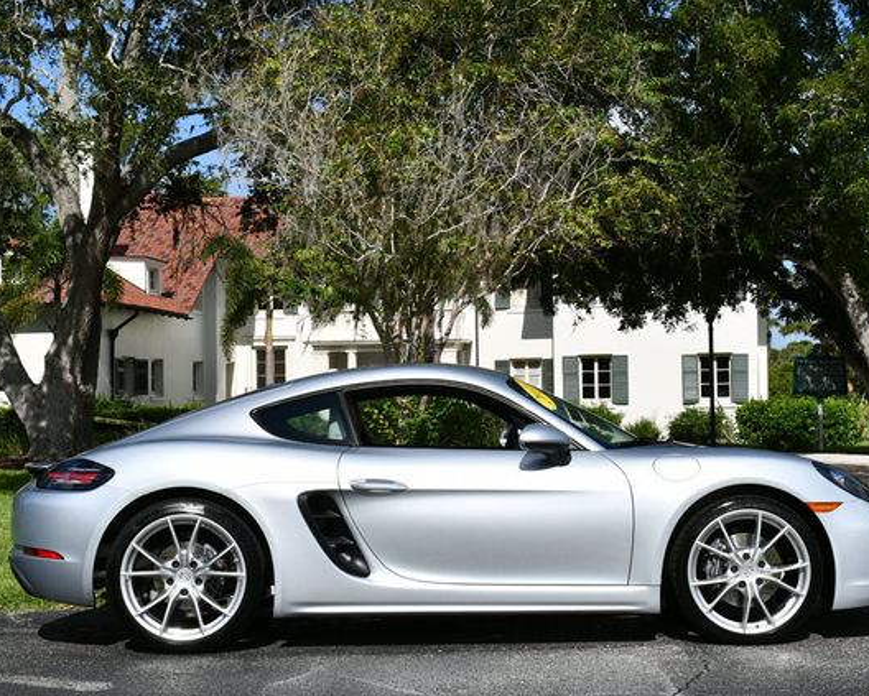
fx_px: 1698
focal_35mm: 66
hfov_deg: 28.7
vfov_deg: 23.2
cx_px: 466
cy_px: 350
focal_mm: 29
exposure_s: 1/400
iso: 100
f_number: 10
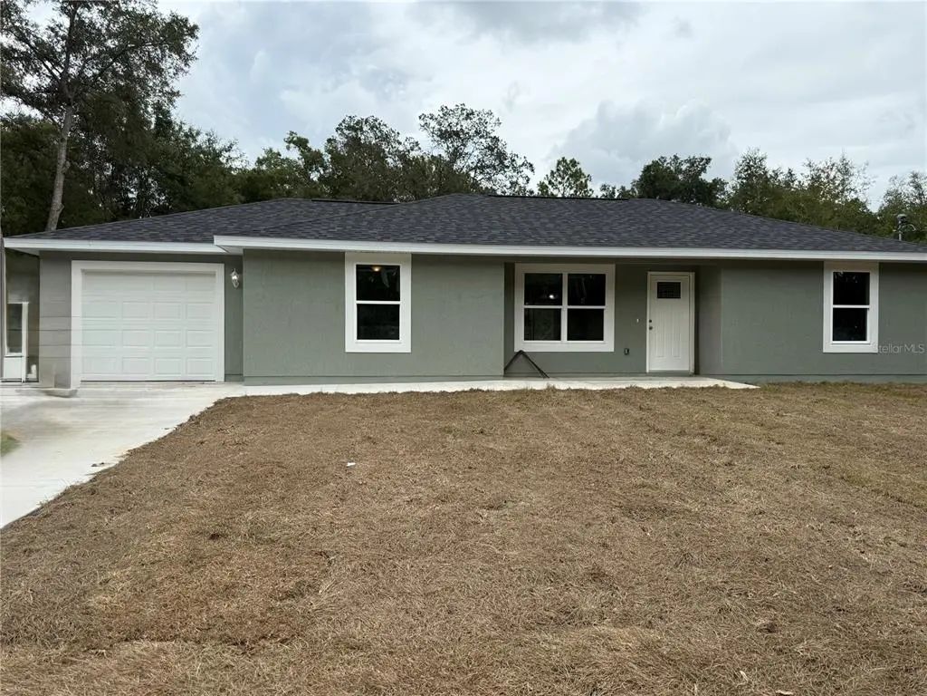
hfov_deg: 71.6
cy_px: 348
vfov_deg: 56.8
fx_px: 643
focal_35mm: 24
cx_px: 464
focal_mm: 6.76
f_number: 1.78
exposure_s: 1/4405
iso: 80
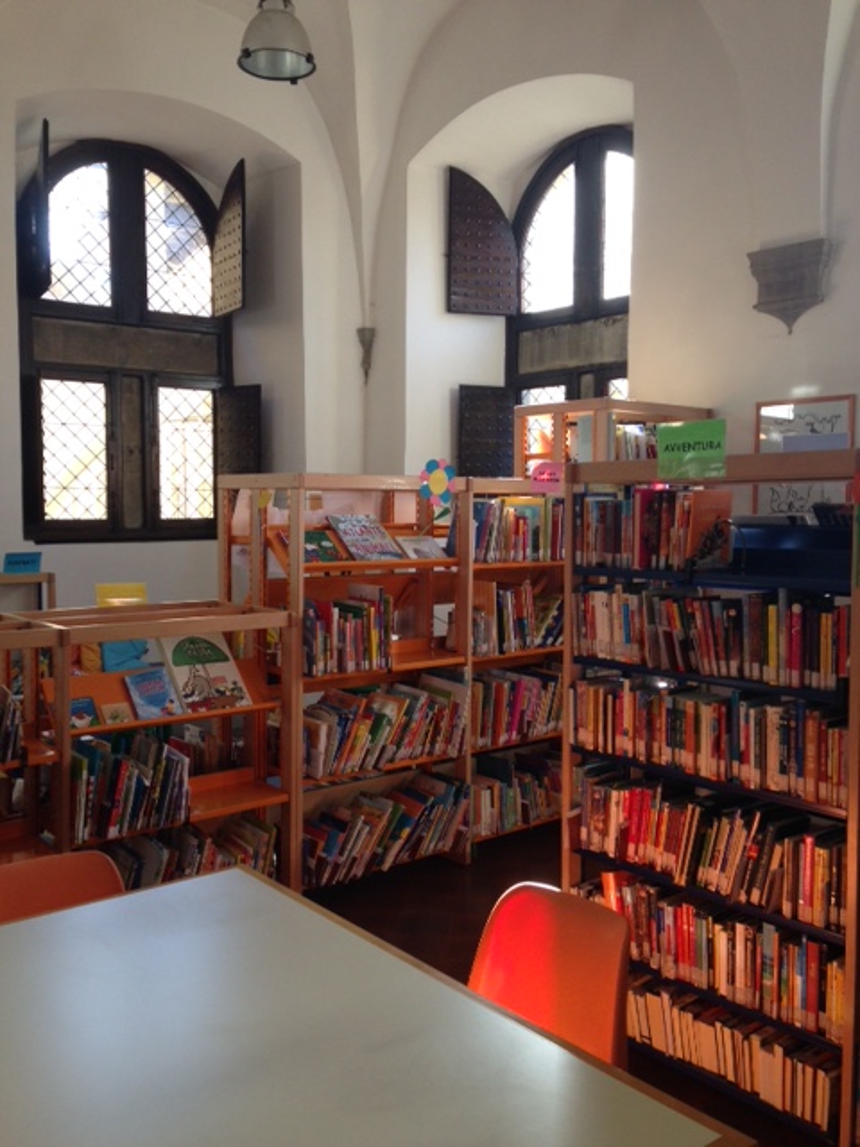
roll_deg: +0.6
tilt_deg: -2.9
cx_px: 430
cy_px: 574
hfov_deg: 42.9
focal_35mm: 33
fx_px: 1093
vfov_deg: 55.4
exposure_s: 1/60
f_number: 2.4
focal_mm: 4.12
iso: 64
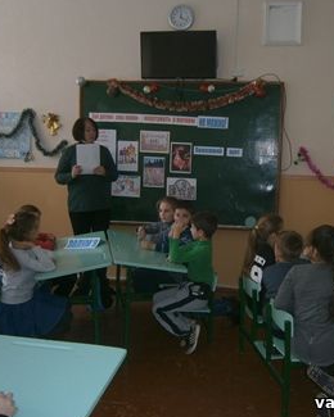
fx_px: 432
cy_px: 210
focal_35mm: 35
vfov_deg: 51.5
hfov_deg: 41.6
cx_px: 229
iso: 80
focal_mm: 4.7
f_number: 2.8
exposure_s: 1/30
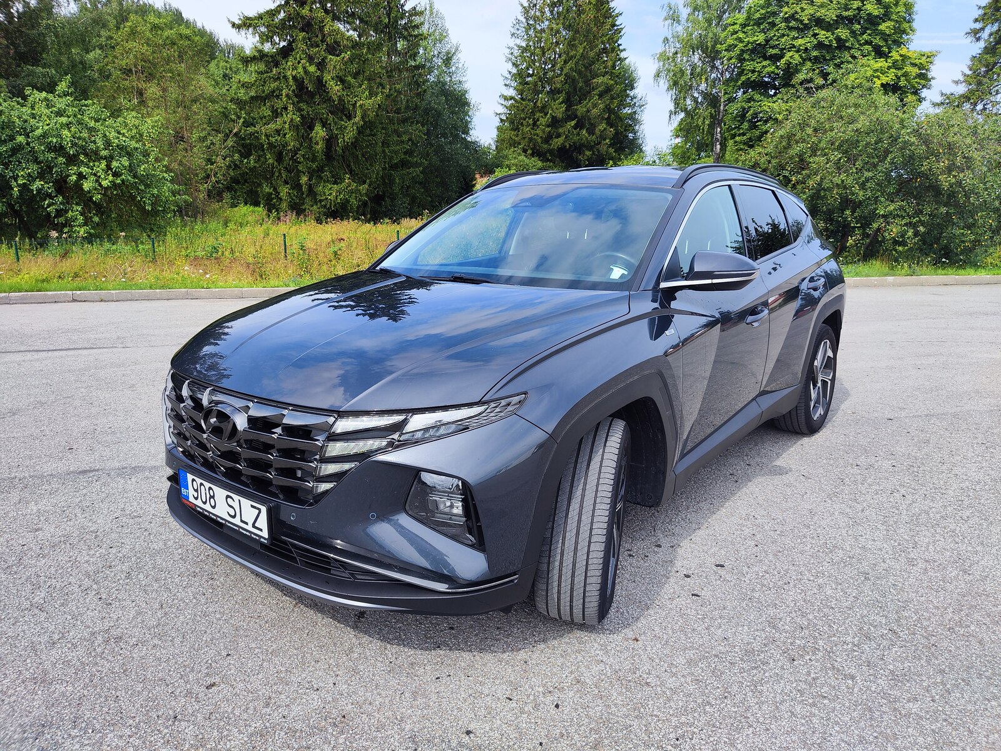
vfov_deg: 56.8
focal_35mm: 24
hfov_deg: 71.6
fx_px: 694
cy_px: 376
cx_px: 500
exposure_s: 1/1854
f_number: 1.88
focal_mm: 5.59
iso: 50
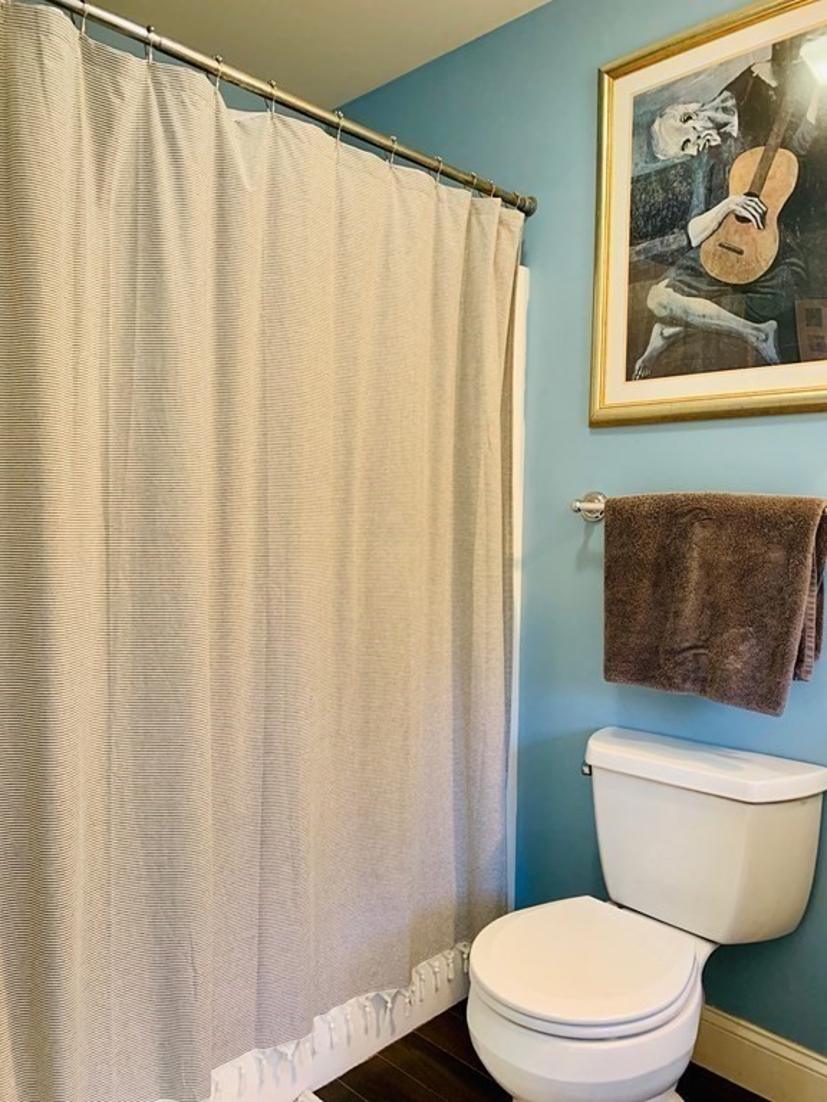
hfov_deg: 53.1
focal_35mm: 26
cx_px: 414
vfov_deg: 67.3
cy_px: 551
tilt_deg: -1.5
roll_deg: -1.4
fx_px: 828
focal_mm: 4.25
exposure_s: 1/60
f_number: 1.8
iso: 200
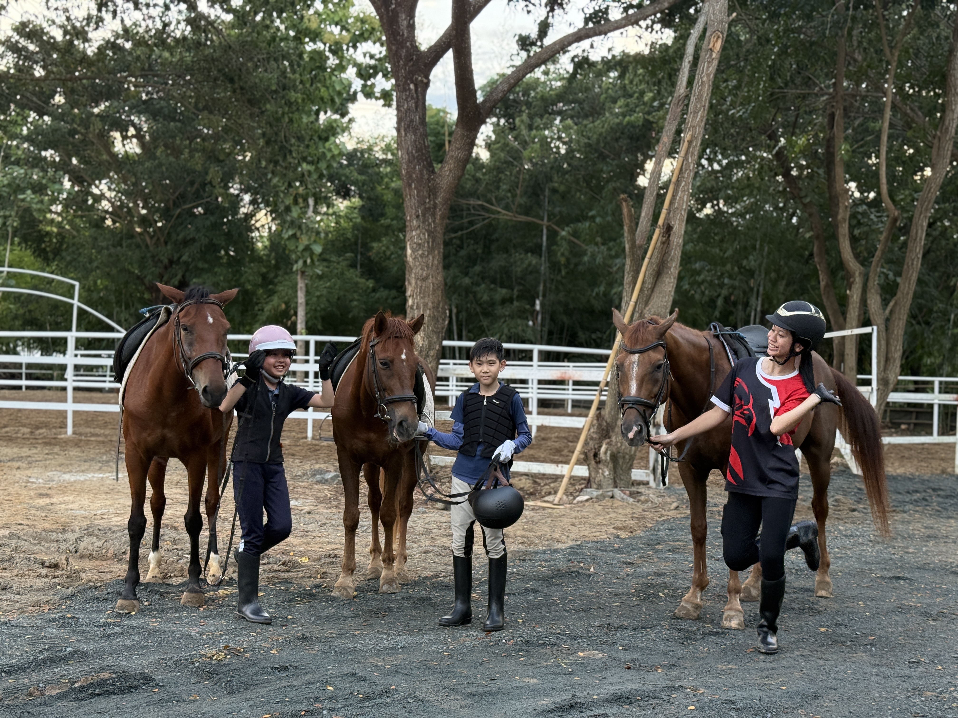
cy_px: 359
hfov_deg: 39.7
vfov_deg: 30.3
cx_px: 479
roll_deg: -1.9
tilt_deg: +2.2
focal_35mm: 48
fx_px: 1328
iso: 200
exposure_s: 1/155
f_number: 1.78
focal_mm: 6.76
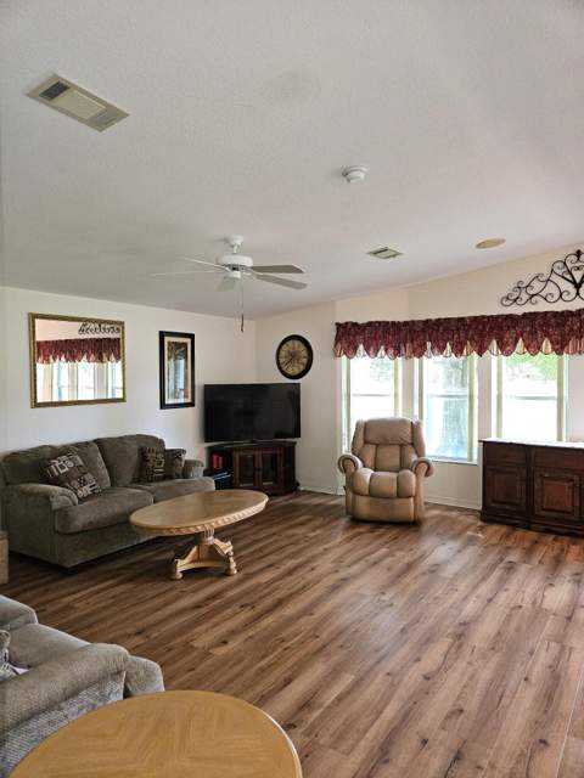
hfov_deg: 58.9
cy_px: 389
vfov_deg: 73.9
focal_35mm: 23
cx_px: 292
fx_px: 517
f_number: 1.8
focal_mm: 5.4
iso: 100
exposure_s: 1/40
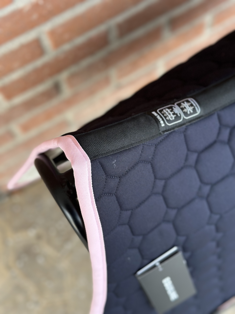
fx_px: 434
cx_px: 118
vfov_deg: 39.7
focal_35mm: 48
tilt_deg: -68.4
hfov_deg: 30.3
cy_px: 157
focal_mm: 6.86
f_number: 1.78
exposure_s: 1/313
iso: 80
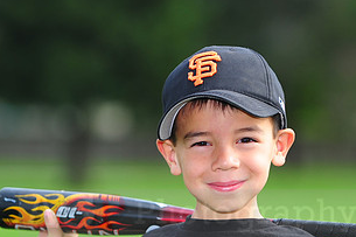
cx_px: 215
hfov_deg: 5.4
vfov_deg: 3.6
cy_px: 204
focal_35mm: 380
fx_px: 3756
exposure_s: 1/1250
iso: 400
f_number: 4
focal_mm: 200
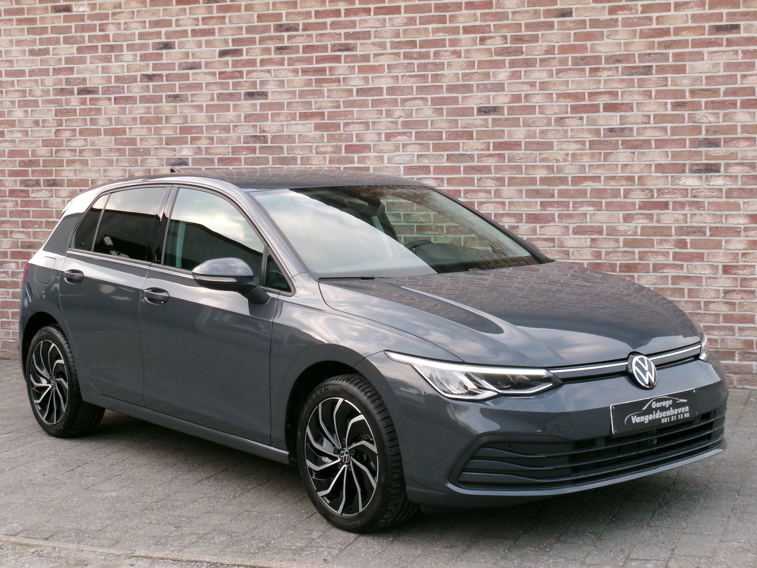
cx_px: 378
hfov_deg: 30.3
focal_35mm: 64
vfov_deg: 22.9
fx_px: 1400
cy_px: 284
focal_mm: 11.5
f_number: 5.2
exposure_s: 1/125
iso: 432
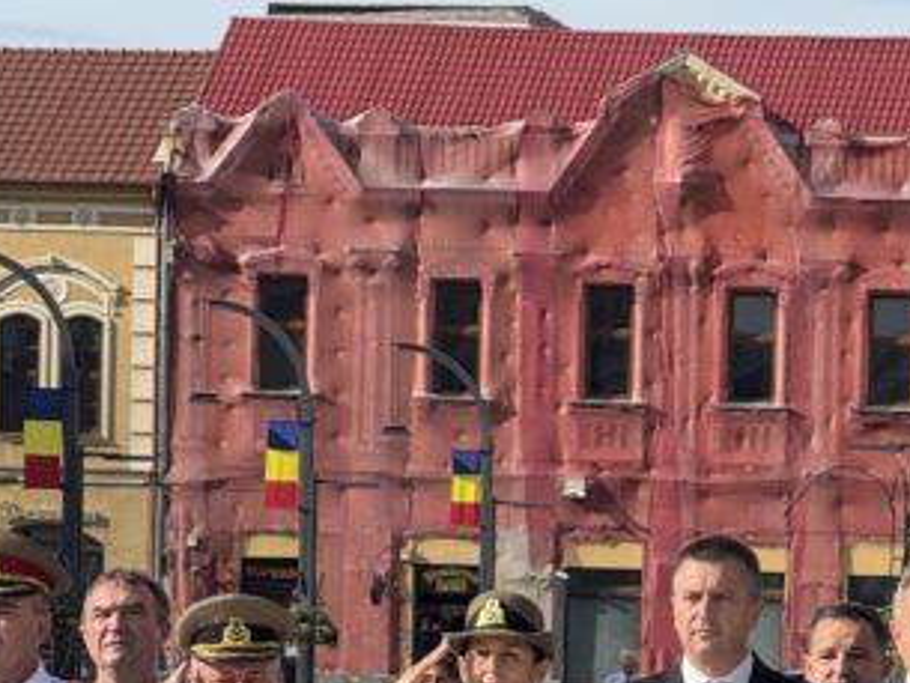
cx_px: 1023
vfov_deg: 4.9
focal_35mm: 302
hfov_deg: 6.5
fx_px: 7942
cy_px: 740
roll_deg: -1.8
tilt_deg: -0.8
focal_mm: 15.66
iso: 64
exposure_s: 1/1064
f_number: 2.8
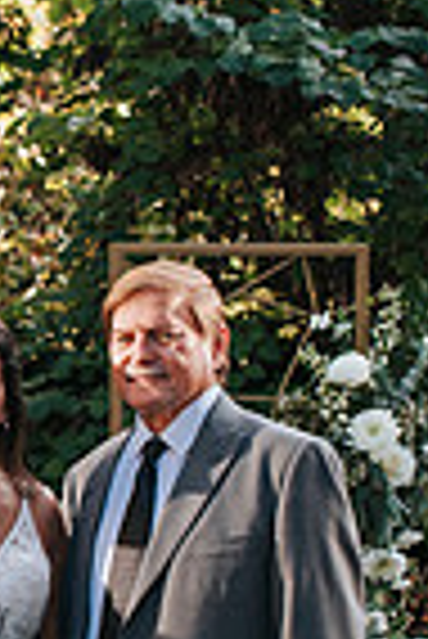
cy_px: 497
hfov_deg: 8.2
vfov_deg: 12.5
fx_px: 2917
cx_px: -235
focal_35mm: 164
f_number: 4
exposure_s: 1/1250
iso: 1000
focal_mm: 35
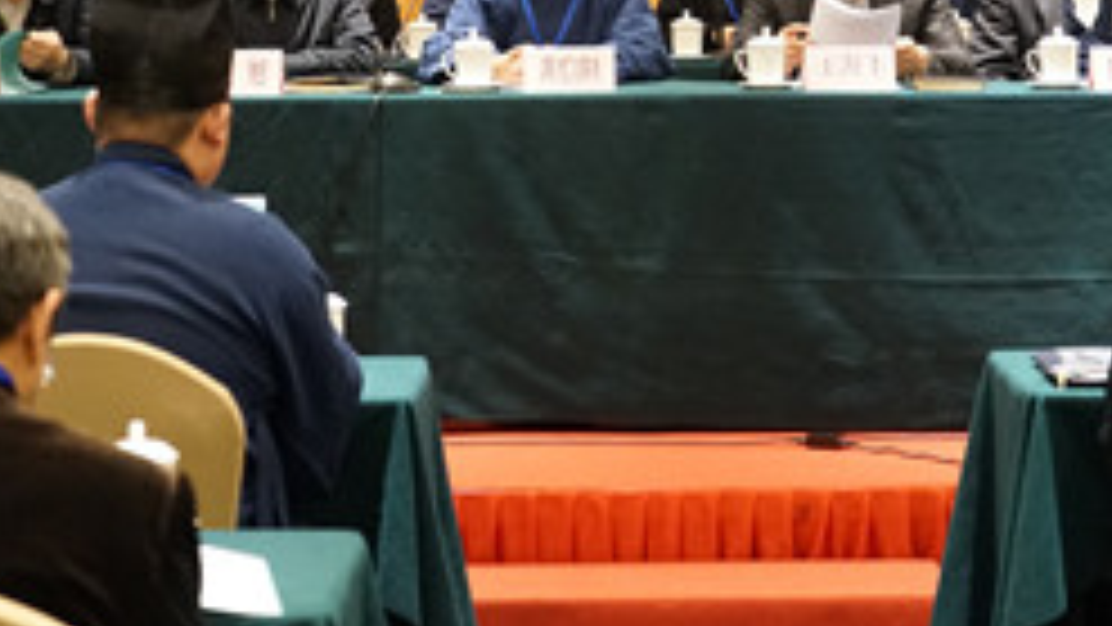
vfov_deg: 12.0
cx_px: 666
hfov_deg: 21.5
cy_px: -126
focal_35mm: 99
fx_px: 2919
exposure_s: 1/60
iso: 4000
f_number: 4
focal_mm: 45
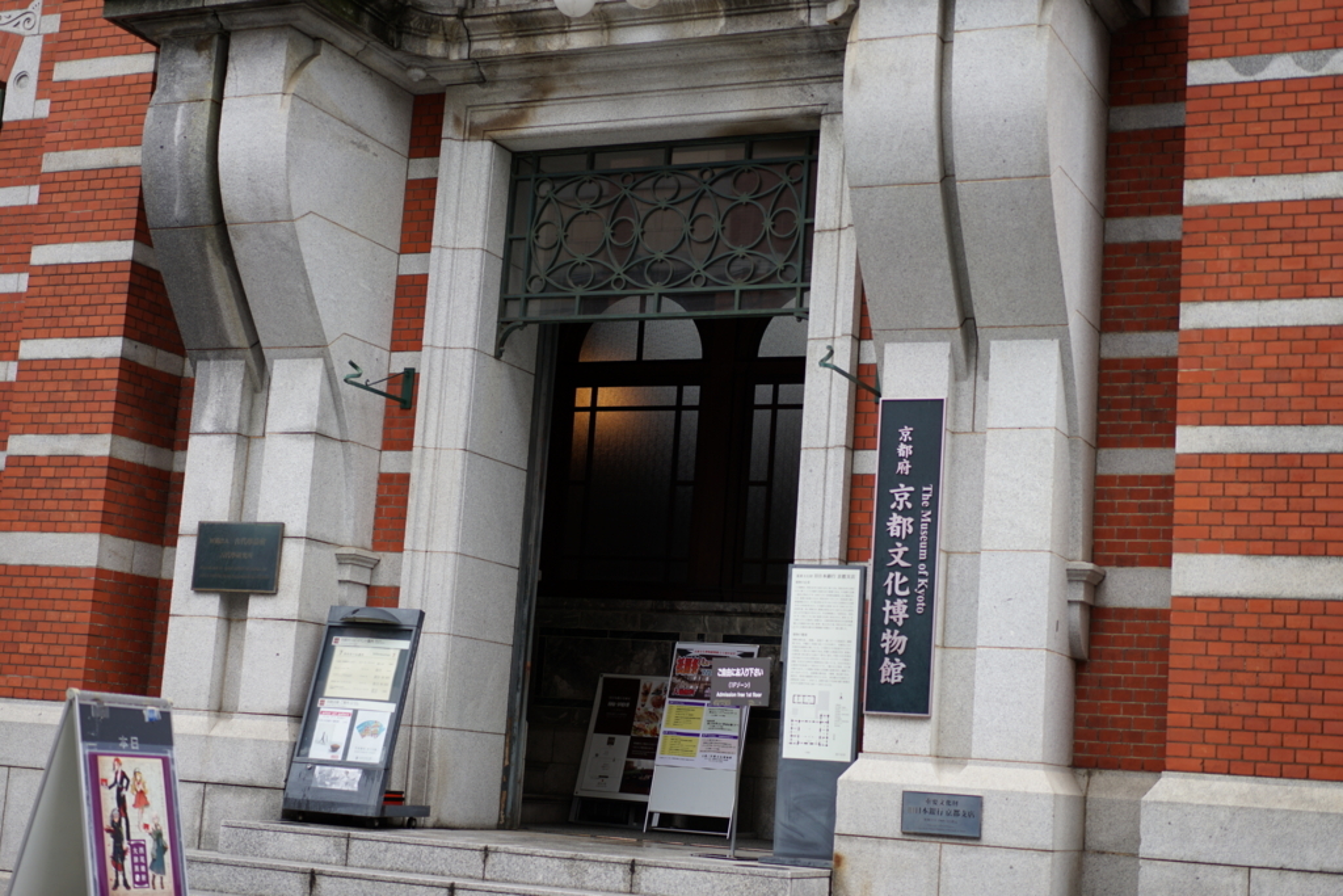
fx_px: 2052
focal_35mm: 55
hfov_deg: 36.2
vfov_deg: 24.6
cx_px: 672
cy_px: 448
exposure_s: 1/800
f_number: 2
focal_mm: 55
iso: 100
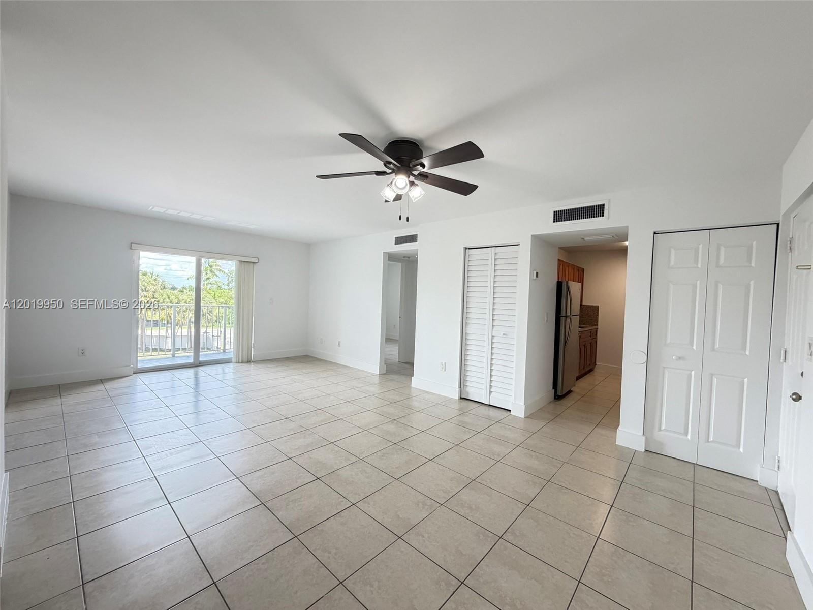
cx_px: 406
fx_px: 329
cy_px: 305
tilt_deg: -1.4
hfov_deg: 102.1
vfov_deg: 85.7
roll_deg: -2.3
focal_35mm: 14
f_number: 2.2
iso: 250
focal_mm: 2.22
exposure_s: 1/120
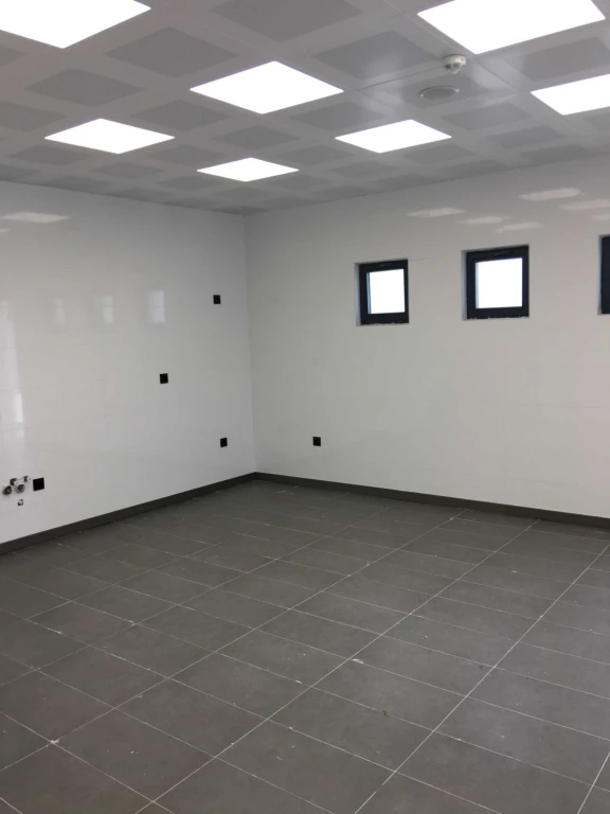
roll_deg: +3.0
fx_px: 681
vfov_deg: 61.7
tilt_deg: -4.8
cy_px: 407
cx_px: 305
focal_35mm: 29
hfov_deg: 48.2
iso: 32
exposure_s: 1/100
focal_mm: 4.15
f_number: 2.2
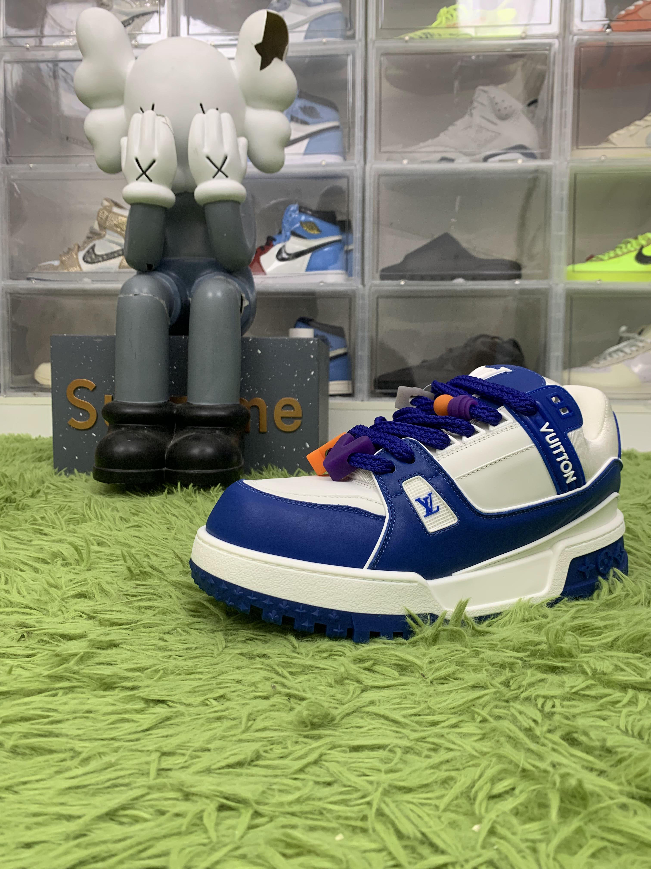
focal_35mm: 26
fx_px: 652
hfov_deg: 53.1
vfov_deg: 67.3
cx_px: 326
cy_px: 434
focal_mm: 4.25
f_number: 1.8
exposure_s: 1/60
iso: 100
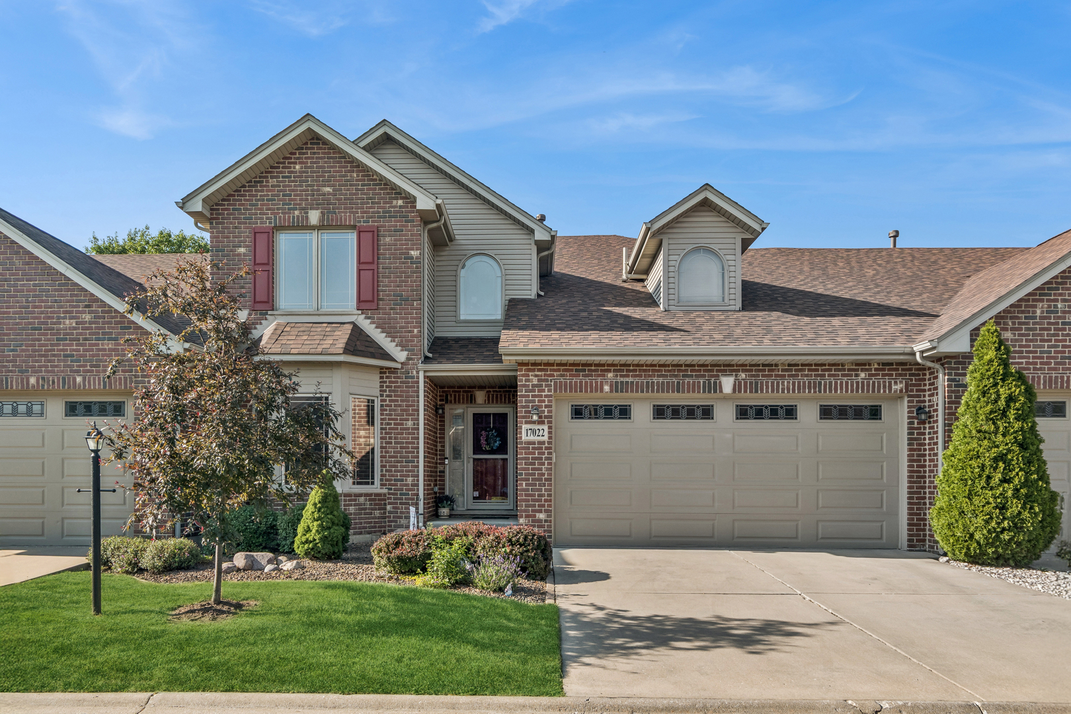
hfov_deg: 78.6
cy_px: 357
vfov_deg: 57.2
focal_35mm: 22
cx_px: 536
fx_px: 654
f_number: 8
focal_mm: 15
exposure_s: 1/320
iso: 250
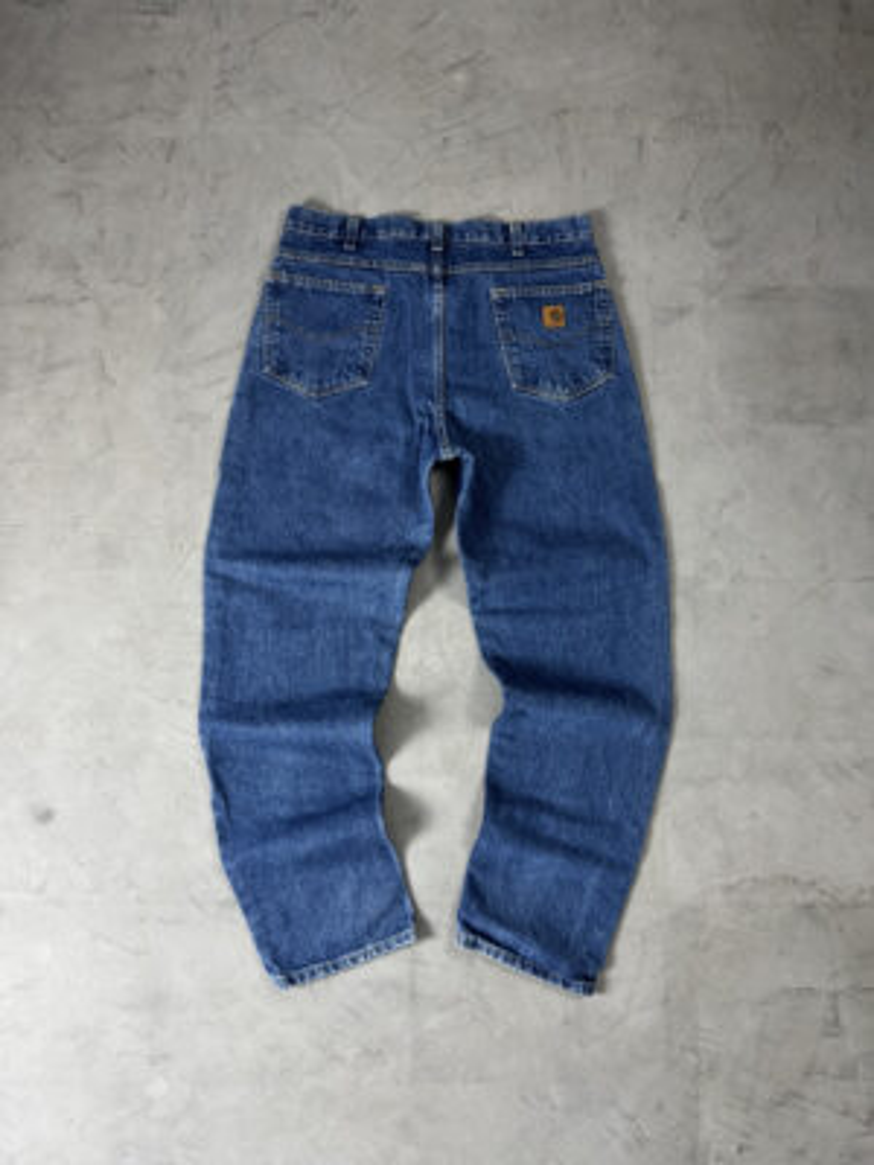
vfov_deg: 71.6
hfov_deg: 56.8
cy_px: 582
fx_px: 808
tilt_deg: -81.5
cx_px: 437
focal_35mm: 24
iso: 200
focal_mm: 6.76
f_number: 1.78
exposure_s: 1/60
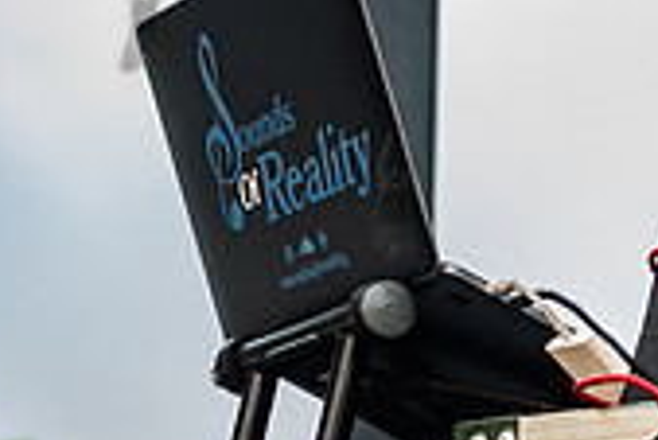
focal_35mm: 259
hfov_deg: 7.8
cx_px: 998
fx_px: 4738
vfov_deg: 5.3
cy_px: 19
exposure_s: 1/800
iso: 1000
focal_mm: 60
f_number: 3.5
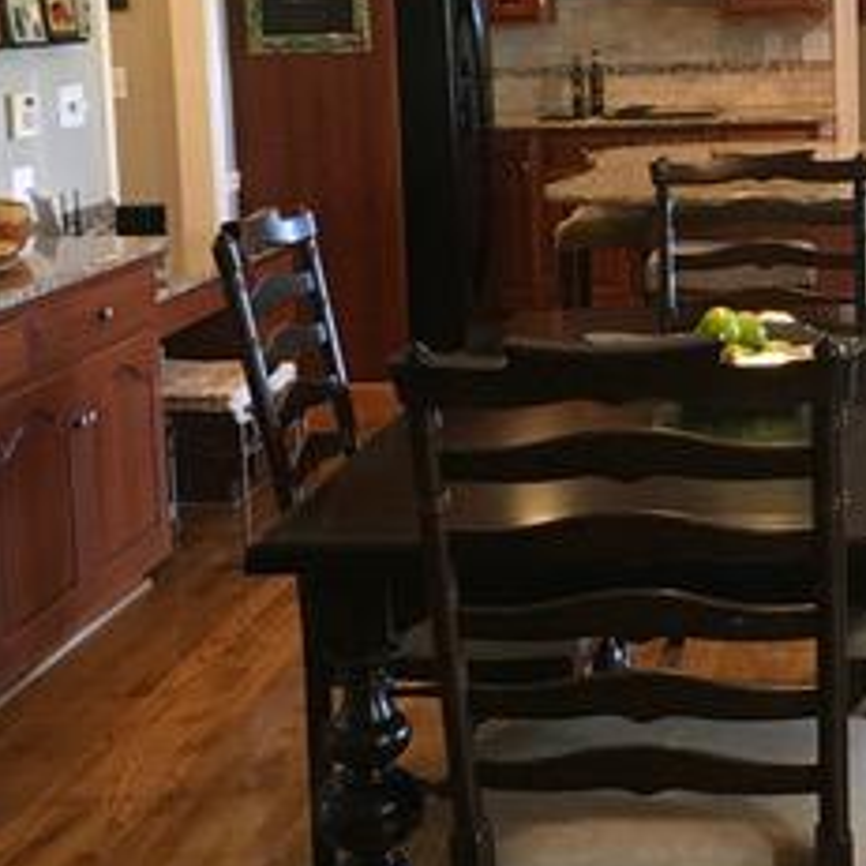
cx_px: 712
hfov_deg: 23.9
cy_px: 247
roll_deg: +1.6
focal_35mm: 71
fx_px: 2010
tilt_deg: -7.2
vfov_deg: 24.1
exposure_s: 1/24
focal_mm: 4.15
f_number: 2.2
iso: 200
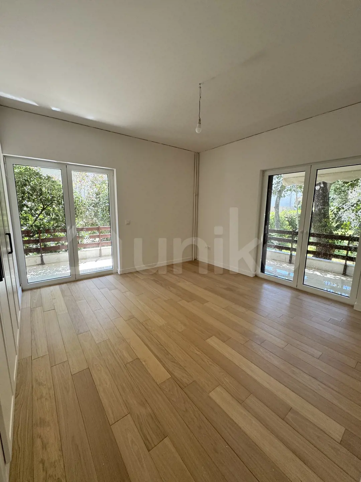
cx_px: 180
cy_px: 241
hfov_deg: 85.7
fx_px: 195
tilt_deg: -7.5
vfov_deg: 102.1
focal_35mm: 14
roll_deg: -0.6
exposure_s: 1/99
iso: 125
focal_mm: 2.22
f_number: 2.2
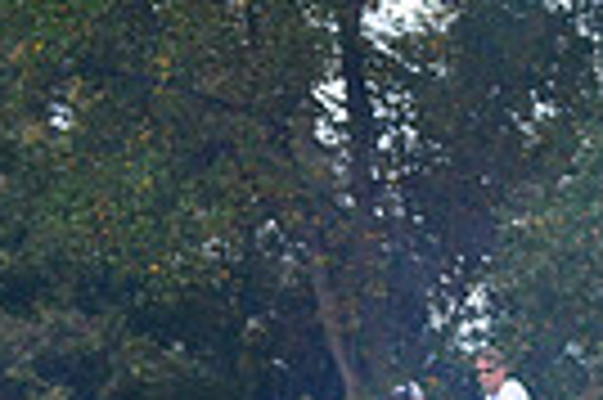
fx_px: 6725
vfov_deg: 3.4
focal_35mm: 402
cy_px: 710
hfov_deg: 5.1
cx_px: 1107
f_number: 5.6
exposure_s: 1/500
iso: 1000
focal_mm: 62
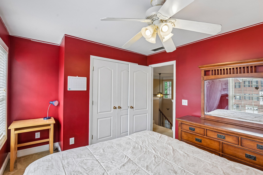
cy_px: 88
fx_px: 117
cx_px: 132
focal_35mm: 16
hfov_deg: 96.7
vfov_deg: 73.7
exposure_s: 1/25
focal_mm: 16
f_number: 8
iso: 200
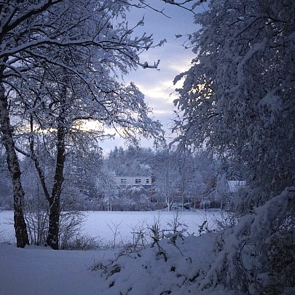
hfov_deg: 16.5
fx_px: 1019
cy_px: 148
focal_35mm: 106
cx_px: 106
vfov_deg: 16.5
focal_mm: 55
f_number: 13
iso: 3200
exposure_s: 1/2500
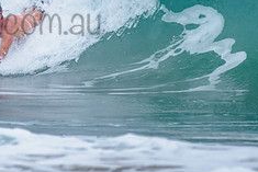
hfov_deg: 1.4
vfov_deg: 0.9
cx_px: 57
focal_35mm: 1516
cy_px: -33
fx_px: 10871
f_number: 5.6
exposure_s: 1/1000
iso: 1250
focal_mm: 500
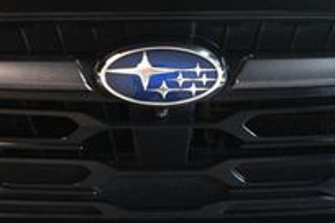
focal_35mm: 113
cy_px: 95
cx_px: 171
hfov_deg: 18.1
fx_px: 1051
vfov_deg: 12.1
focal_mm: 24
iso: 2500
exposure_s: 1/125
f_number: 3.8
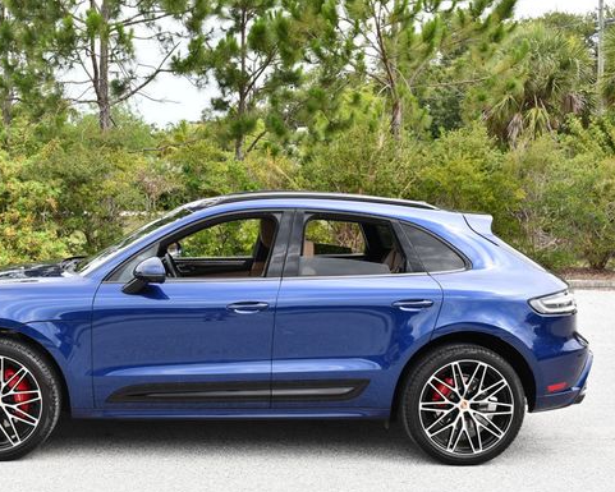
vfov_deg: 27.6
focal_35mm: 55
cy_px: 250
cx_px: 226
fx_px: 1001
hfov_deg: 34.0
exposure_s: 1/250
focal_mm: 22
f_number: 5.6
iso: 200
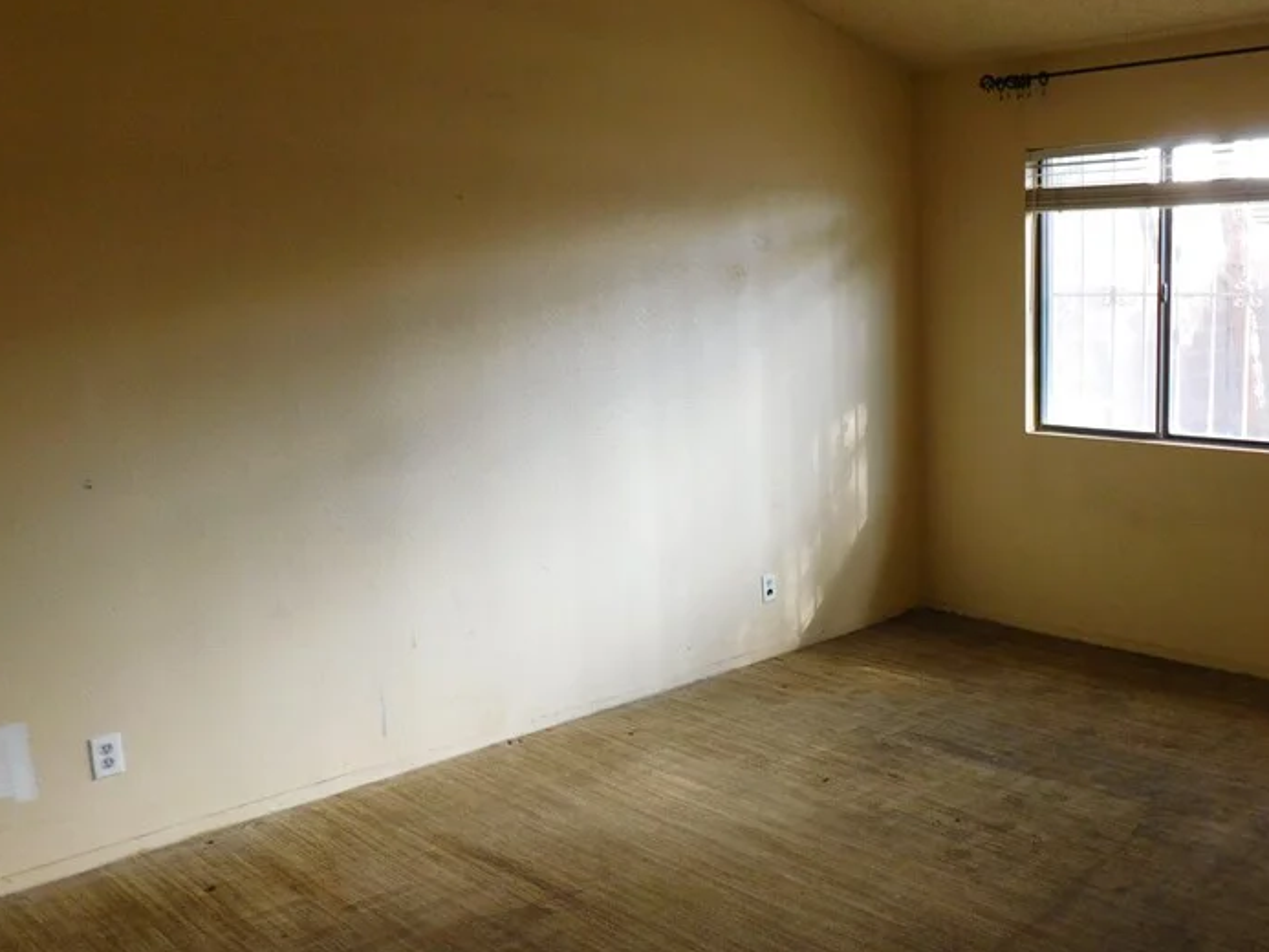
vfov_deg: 41.8
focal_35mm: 34
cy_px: 483
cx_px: 912
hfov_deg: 52.2
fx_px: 1247
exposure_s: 1/30
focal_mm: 4
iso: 200
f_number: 3
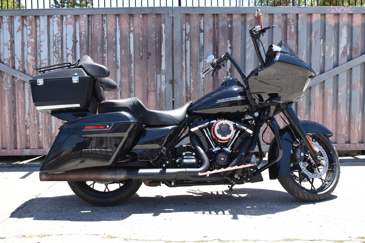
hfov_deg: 42.3
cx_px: 182
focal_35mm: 46
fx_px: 472
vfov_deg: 29.0
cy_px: 122
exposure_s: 1/250
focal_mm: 31
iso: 200
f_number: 7.1
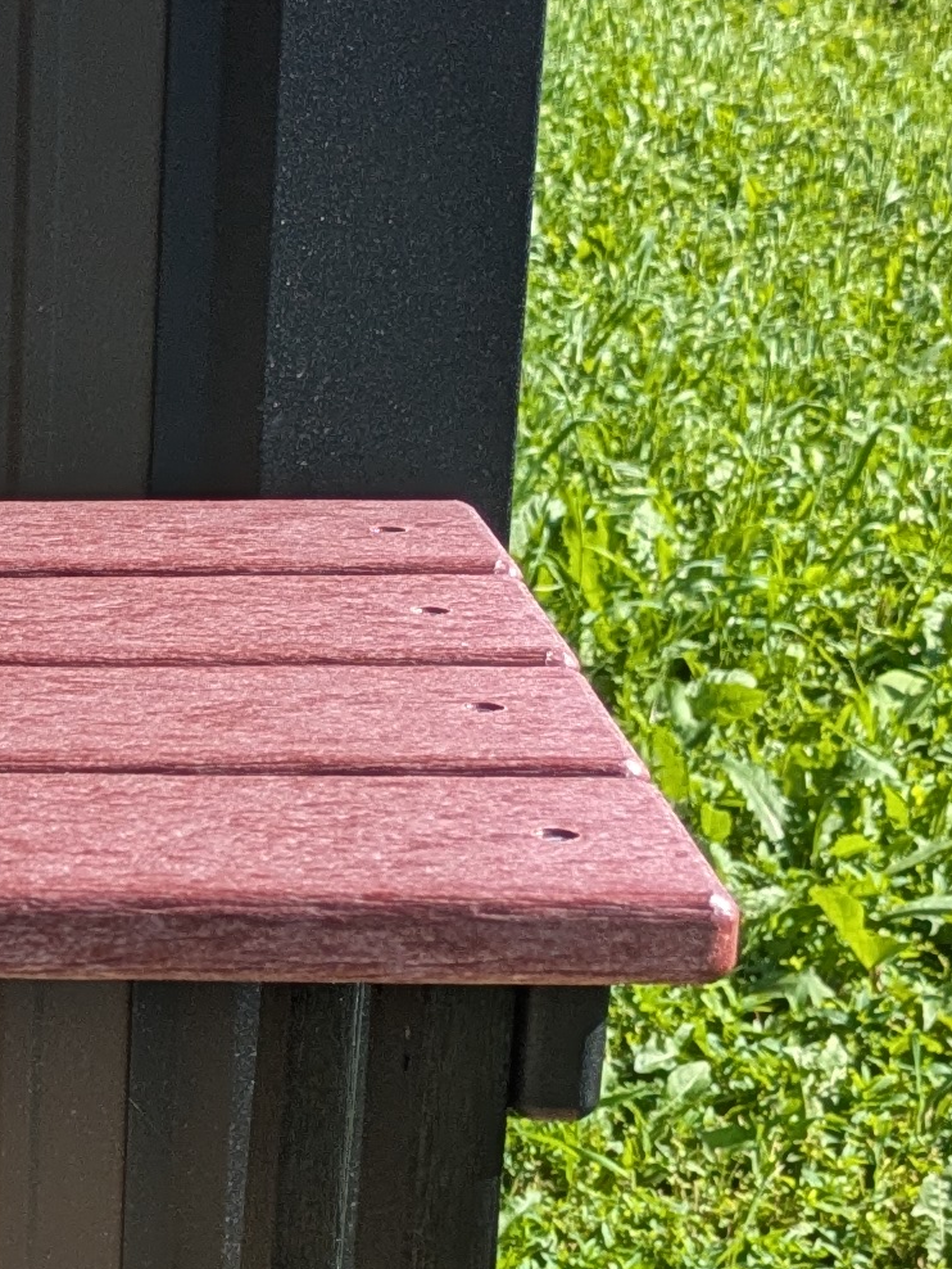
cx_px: -427
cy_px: 1254
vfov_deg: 16.5
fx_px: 4287
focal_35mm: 117
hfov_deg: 12.1
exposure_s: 1/1692
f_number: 1.89
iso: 47
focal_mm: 5.43
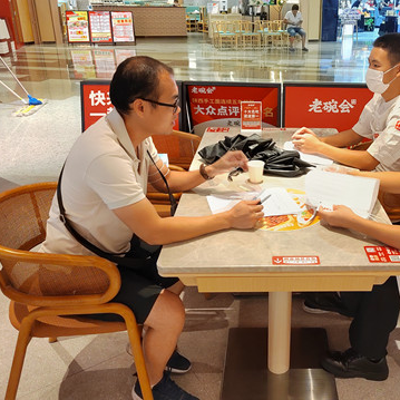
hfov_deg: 47.5
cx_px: 274
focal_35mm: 34
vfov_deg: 48.2
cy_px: 160
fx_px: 444
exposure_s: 1/120
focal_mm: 5.52
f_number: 1.9
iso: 1725
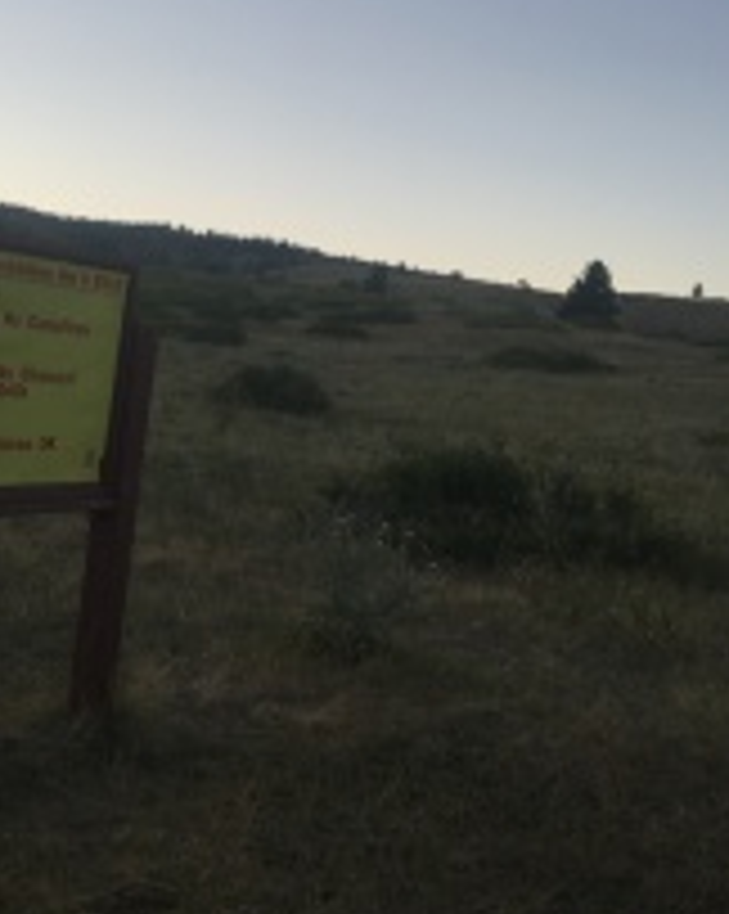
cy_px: 369
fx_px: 1378
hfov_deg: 28.7
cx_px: 99
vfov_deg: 36.6
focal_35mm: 51
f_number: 2.2
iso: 25
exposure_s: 1/265
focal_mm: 4.15
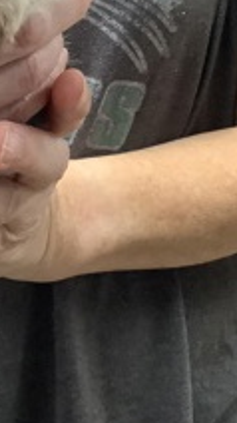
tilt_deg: -6.4
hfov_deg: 17.6
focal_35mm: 67
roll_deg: +3.1
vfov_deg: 30.5
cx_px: 13
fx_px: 750
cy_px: 72
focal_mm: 3.3
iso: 400
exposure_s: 1/60
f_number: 2.4
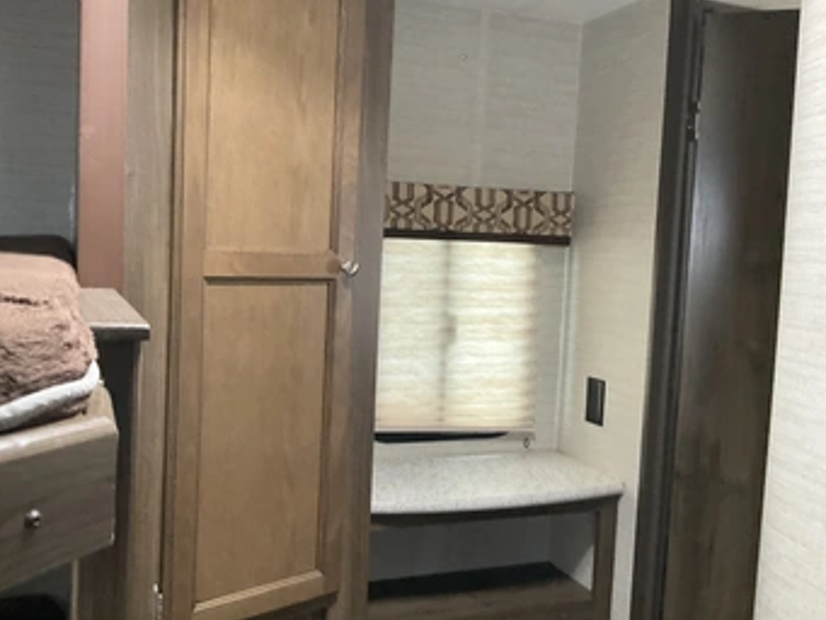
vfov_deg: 41.8
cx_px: 361
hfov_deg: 53.8
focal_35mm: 34
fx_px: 812
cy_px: 305
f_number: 1.8
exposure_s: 1/60
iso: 250
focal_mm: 3
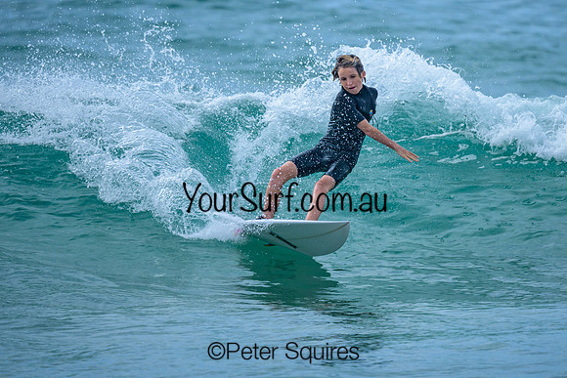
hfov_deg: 1.9
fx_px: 16903
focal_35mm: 1073
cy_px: 153
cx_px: 344
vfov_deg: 1.3
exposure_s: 1/3200
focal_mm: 800
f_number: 6.3
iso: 450
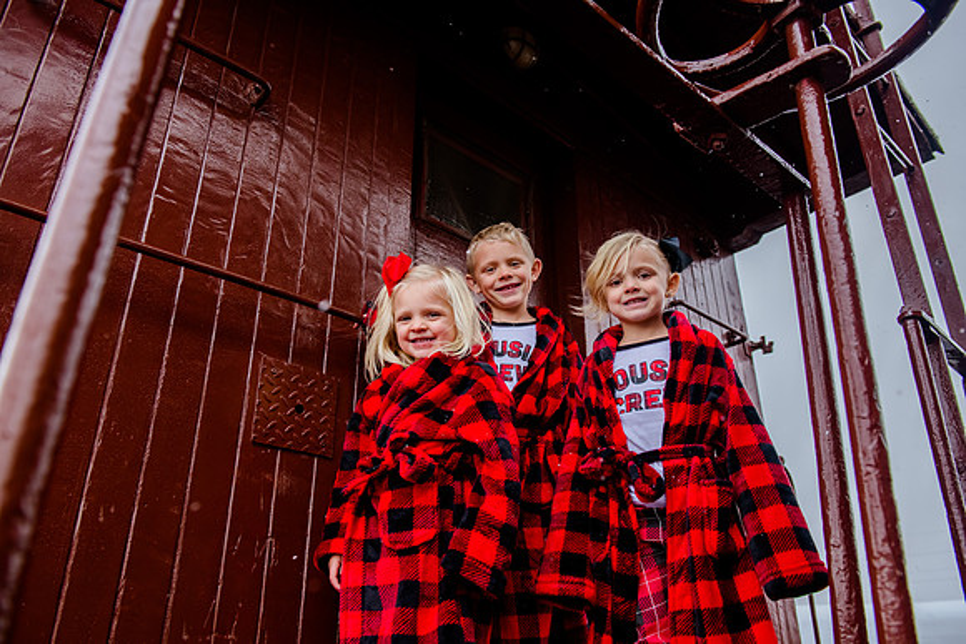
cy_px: 322
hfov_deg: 67.4
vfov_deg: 48.0
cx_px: 483
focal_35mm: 27
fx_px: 725
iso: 800
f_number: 5
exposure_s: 1/640
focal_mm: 27
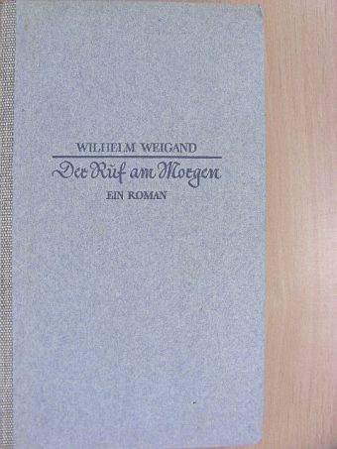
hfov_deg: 32.9
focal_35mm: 44
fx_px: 571
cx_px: 168
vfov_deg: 42.9
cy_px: 224
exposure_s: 1/14.8
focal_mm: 7.4
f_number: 3.5
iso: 200
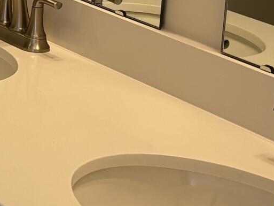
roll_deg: -4.1
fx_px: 1203
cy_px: -155
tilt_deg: -7.5
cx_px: -133
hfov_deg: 12.4
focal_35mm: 152
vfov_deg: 9.3
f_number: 1.6
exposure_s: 1/161
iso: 64
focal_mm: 5.96
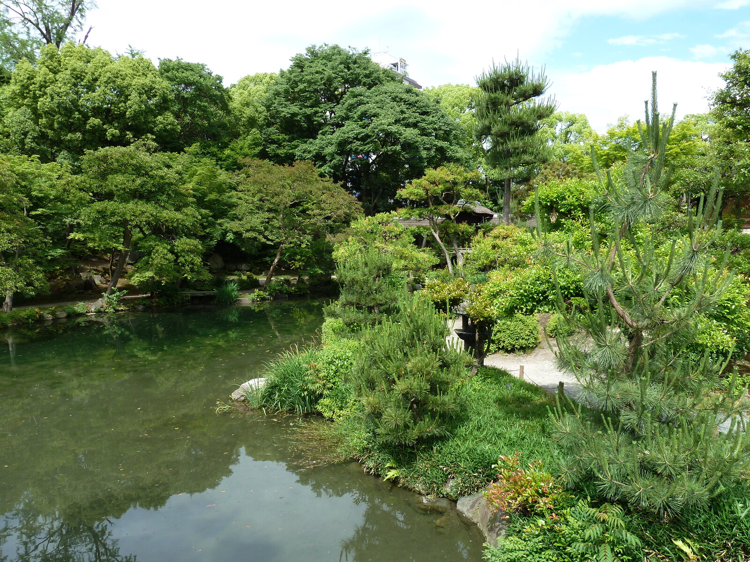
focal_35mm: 25
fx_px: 542
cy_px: 281
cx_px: 375
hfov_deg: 69.4
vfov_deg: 54.9
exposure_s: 1/250
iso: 80
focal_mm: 4.1
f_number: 4
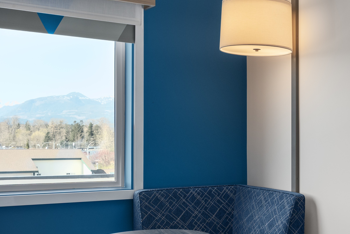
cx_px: 322
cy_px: 136
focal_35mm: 57
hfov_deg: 33.1
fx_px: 554
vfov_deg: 23.8
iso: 800
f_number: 10
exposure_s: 1/160
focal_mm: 30
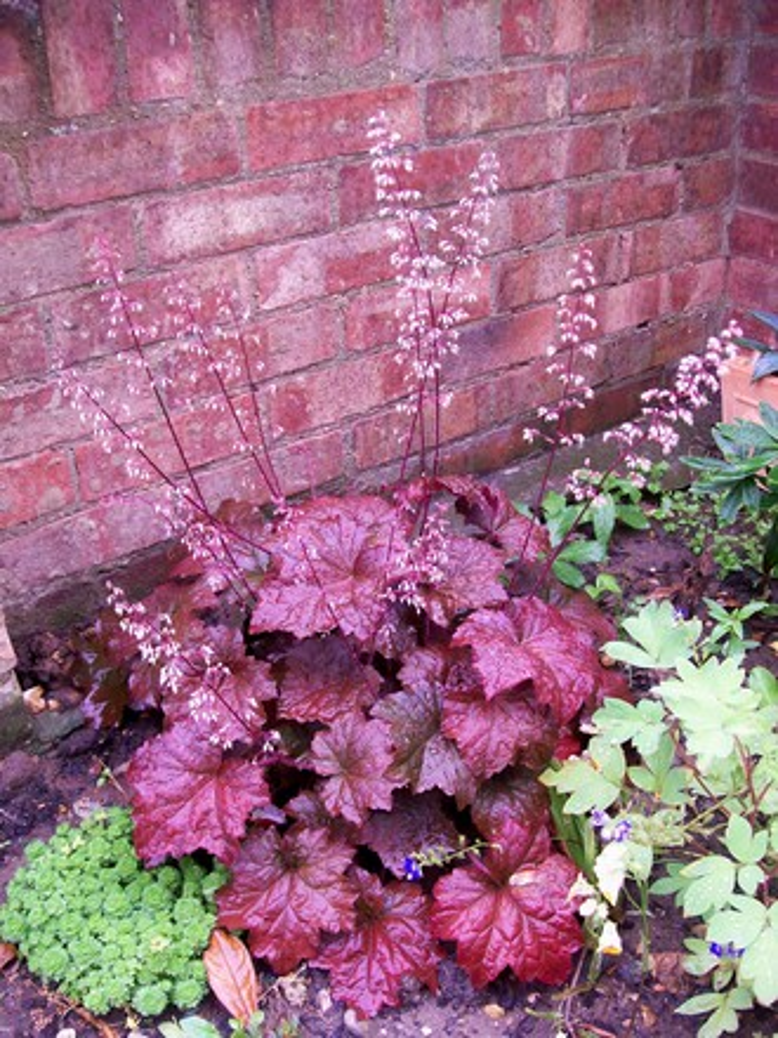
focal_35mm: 36
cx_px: 389
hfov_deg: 39.7
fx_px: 1079
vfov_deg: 51.4
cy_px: 519
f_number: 2.7
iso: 80
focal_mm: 6
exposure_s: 1/72
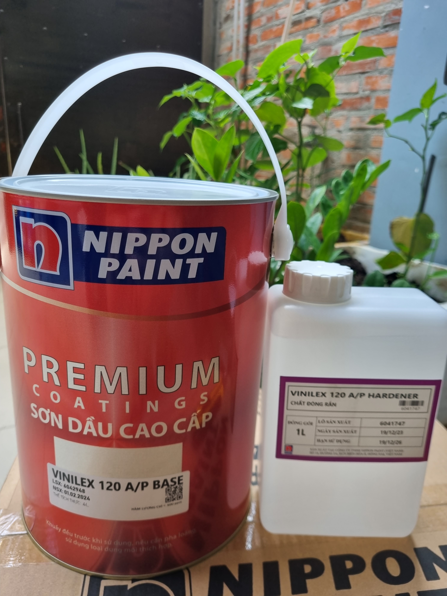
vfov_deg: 67.3
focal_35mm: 26
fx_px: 448
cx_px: 224
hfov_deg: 53.1
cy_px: 298
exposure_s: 1/100
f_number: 1.8
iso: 160
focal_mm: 5.4
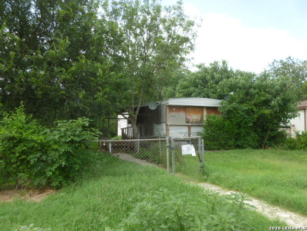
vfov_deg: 49.7
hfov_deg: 63.4
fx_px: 248
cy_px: 116
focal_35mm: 28
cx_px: 154
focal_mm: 5
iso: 100
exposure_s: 1/250
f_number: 3.3
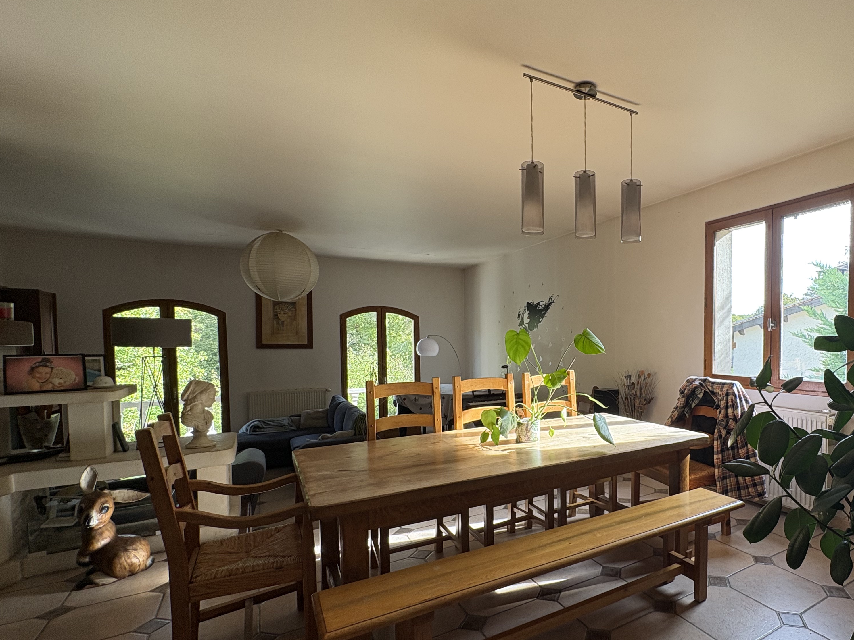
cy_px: 362
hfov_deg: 81.8
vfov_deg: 68.4
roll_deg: +1.9
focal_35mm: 19
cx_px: 569
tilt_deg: -2.3
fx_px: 469
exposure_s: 1/99
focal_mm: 2.22
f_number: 2.2
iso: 40
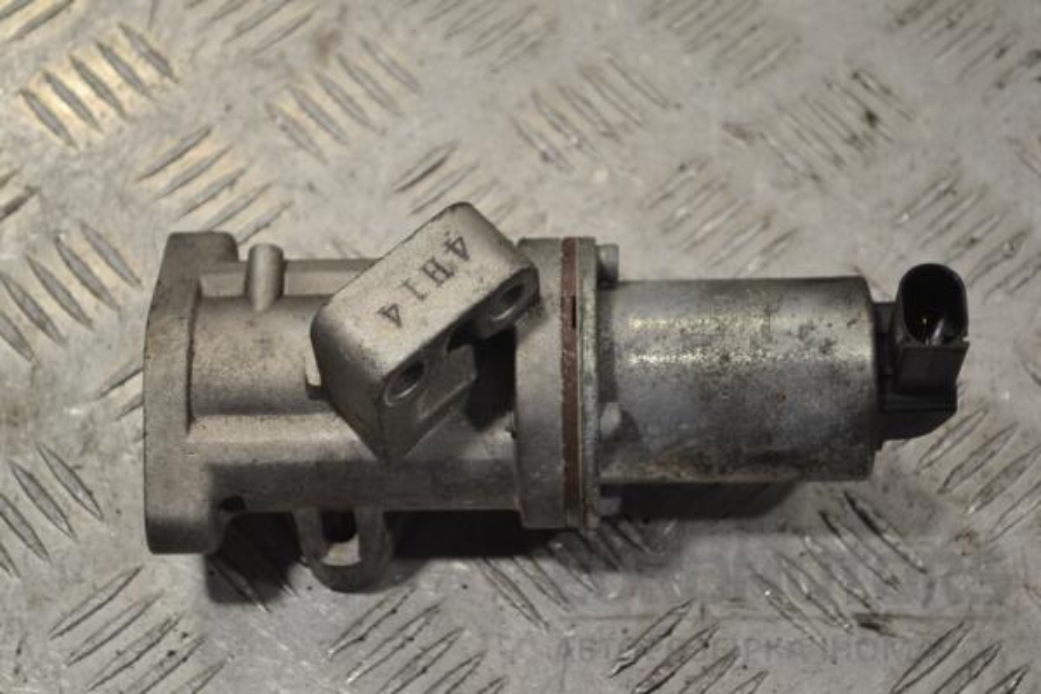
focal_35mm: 82
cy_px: 347
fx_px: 2385
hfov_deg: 24.6
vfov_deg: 16.6
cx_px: 520
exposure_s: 1/100
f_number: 5.6
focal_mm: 55
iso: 400
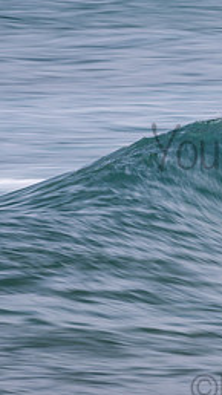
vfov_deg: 1.8
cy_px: 134
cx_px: 309
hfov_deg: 1.0
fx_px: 12325
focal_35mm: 1177
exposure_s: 1/20
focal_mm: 500
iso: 64
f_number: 18
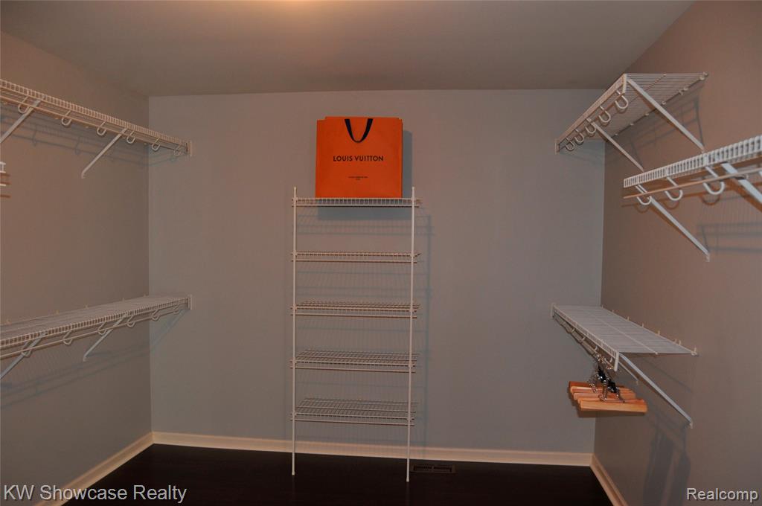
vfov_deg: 43.5
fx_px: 634
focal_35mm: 30
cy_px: 253
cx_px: 381
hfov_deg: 62.0
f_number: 4
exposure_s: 1/60
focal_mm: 20
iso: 400
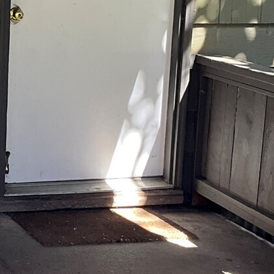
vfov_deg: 17.7
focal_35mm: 98
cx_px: -33
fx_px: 878
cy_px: 104
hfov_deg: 17.1
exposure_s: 1/122
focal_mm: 3
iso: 50
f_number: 1.8
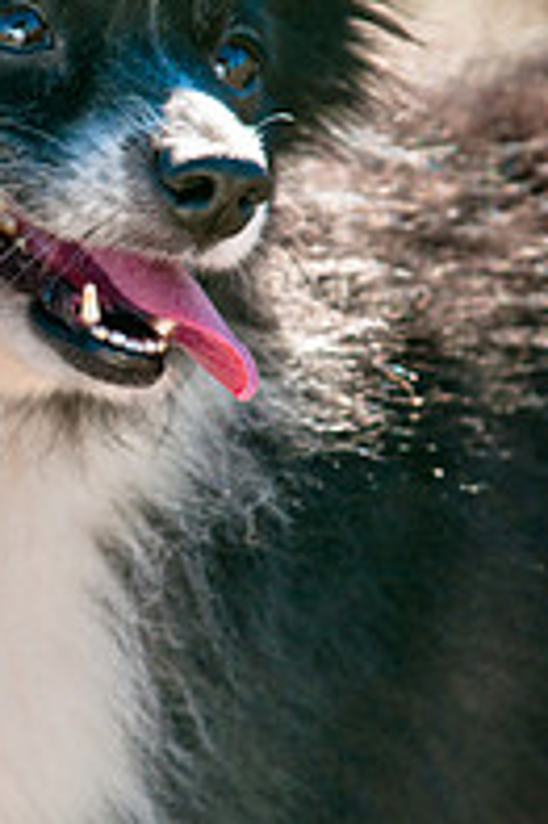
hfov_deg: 2.0
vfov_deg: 3.0
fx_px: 15667
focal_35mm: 685
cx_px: -2
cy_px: 364
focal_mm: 200
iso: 200
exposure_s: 1/1000
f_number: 5
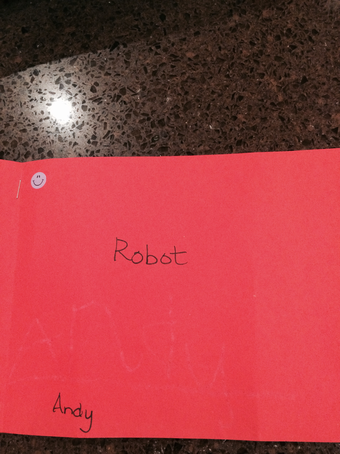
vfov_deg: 61.7
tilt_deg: -75.5
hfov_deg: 48.2
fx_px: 380
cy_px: 227
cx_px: 170
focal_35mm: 29
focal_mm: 4.15
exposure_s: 1/30
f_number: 2.2
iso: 320
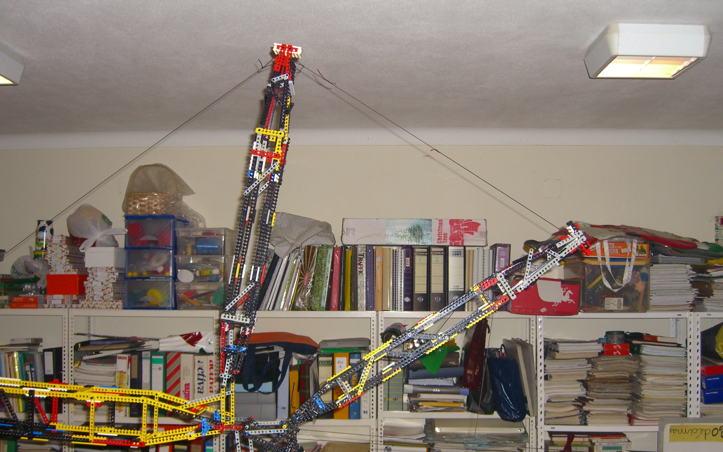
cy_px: 262
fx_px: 808
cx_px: 358
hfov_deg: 48.2
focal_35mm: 41
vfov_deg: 31.2
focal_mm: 7.9
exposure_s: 1/60
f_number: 2.8
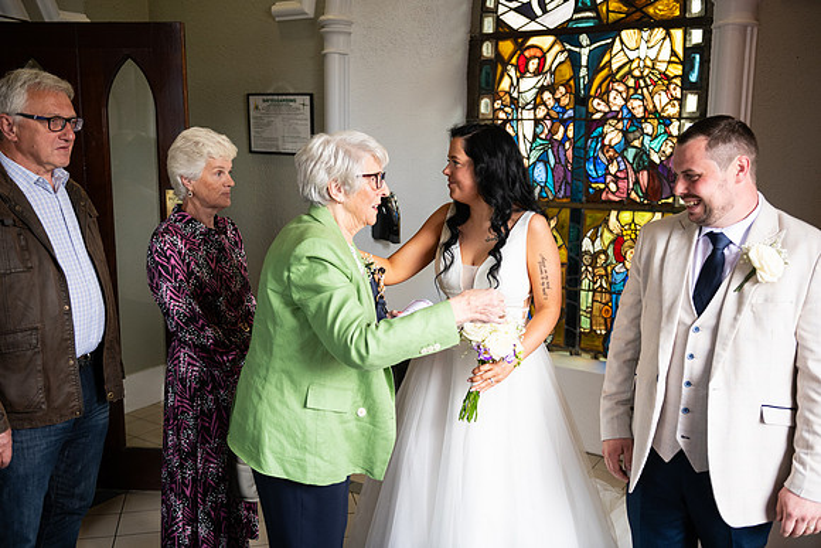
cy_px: 274
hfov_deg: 54.4
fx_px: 798
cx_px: 410
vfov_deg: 37.9
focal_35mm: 35
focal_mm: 35
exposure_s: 1/160
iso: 640
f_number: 3.5
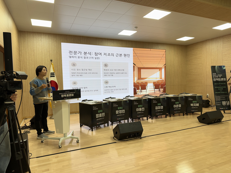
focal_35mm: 24
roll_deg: +1.5
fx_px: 160
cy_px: 86
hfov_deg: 71.6
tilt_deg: -3.2
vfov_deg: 56.8
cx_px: 116
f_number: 1.78
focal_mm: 6.76
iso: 50
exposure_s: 1/128
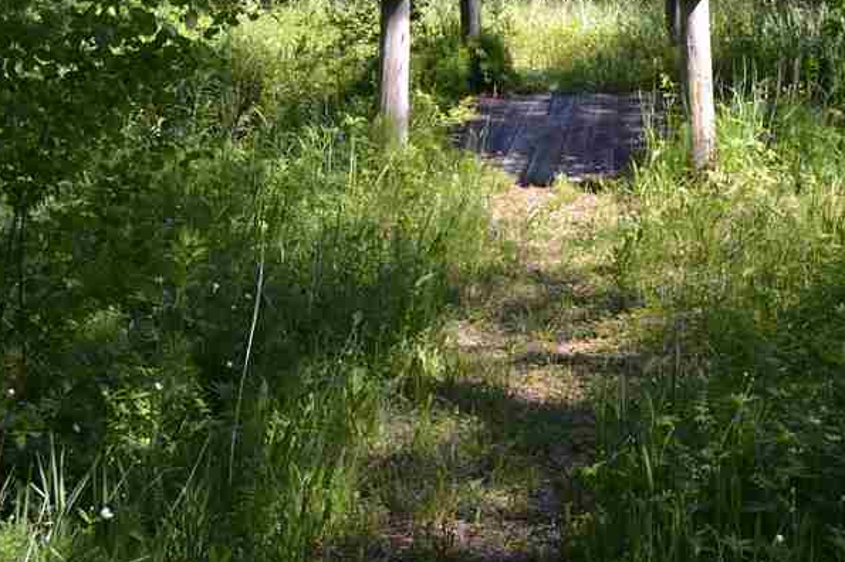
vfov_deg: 18.9
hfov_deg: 28.2
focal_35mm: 71
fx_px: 1666
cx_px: 595
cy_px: 96
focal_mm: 22
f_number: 5.6
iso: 110
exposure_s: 1/125
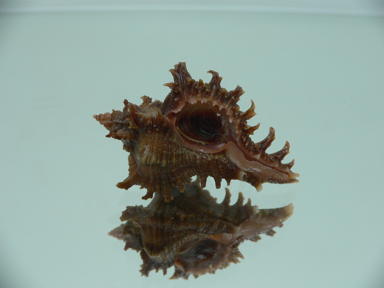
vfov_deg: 40.7
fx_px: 388
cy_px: 144
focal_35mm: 35
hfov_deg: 52.6
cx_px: 192
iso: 100
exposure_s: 1/60
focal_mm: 4.6
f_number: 2.8
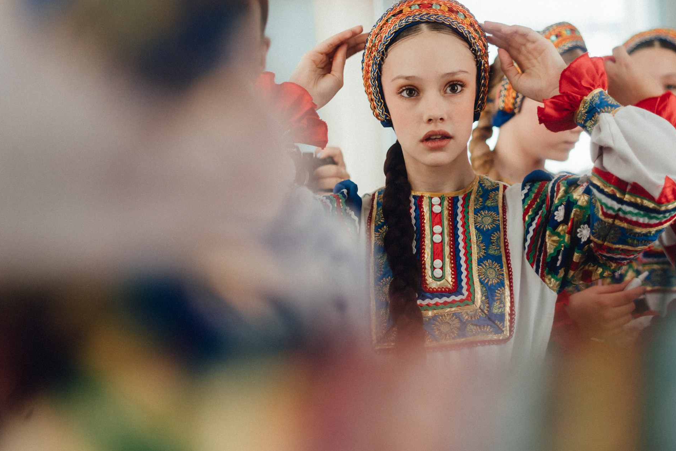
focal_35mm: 66
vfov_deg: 20.5
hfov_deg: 30.3
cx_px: 444
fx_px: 1239
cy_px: 154
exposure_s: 1/200
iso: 250
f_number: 1.8
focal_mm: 50
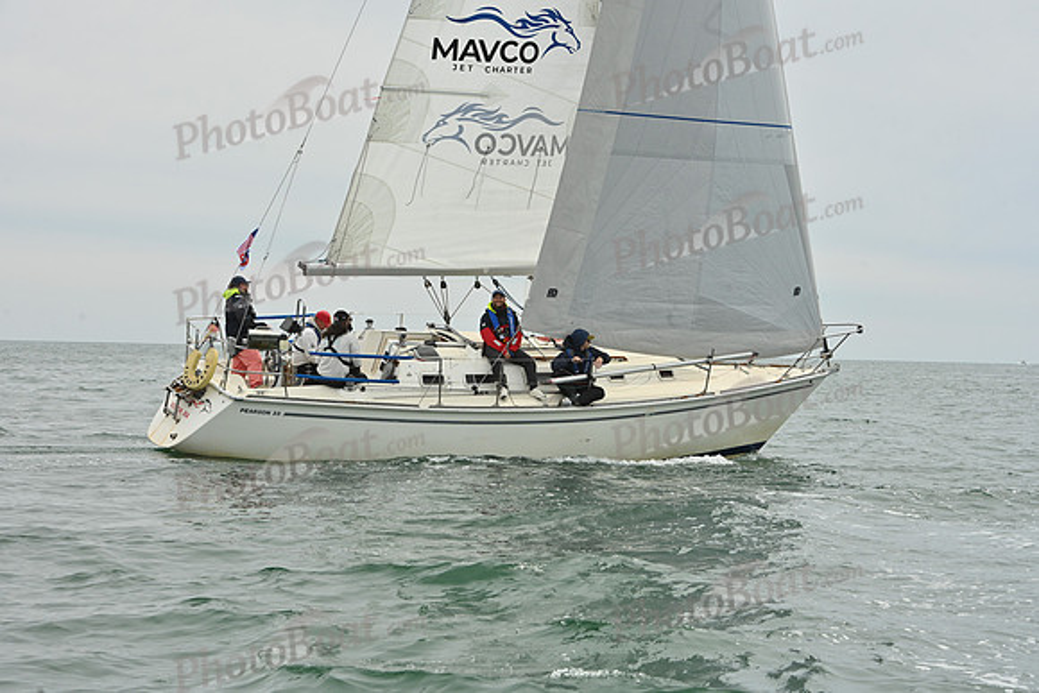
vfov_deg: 15.2
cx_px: 520
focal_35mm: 90
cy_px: 346
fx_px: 2598
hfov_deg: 22.6
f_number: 13
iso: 320
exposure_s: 1/800
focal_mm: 90
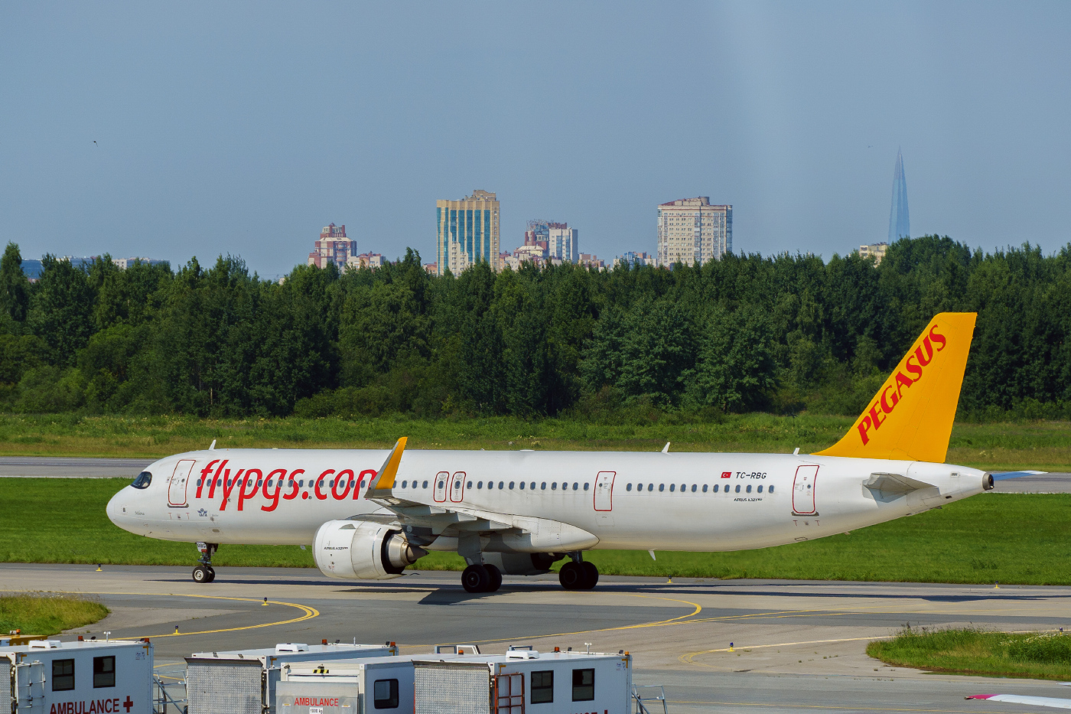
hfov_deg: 7.6
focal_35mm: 270
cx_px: 536
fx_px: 8031
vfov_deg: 5.1
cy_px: 357
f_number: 9
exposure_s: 1/1600
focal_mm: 180
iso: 250
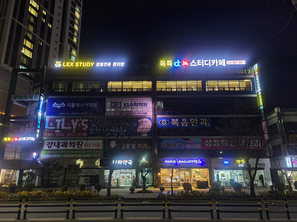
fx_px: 223
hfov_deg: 67.3
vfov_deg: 53.1
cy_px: 111
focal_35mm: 26
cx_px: 148
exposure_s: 1/15
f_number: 1.8
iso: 200
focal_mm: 5.4
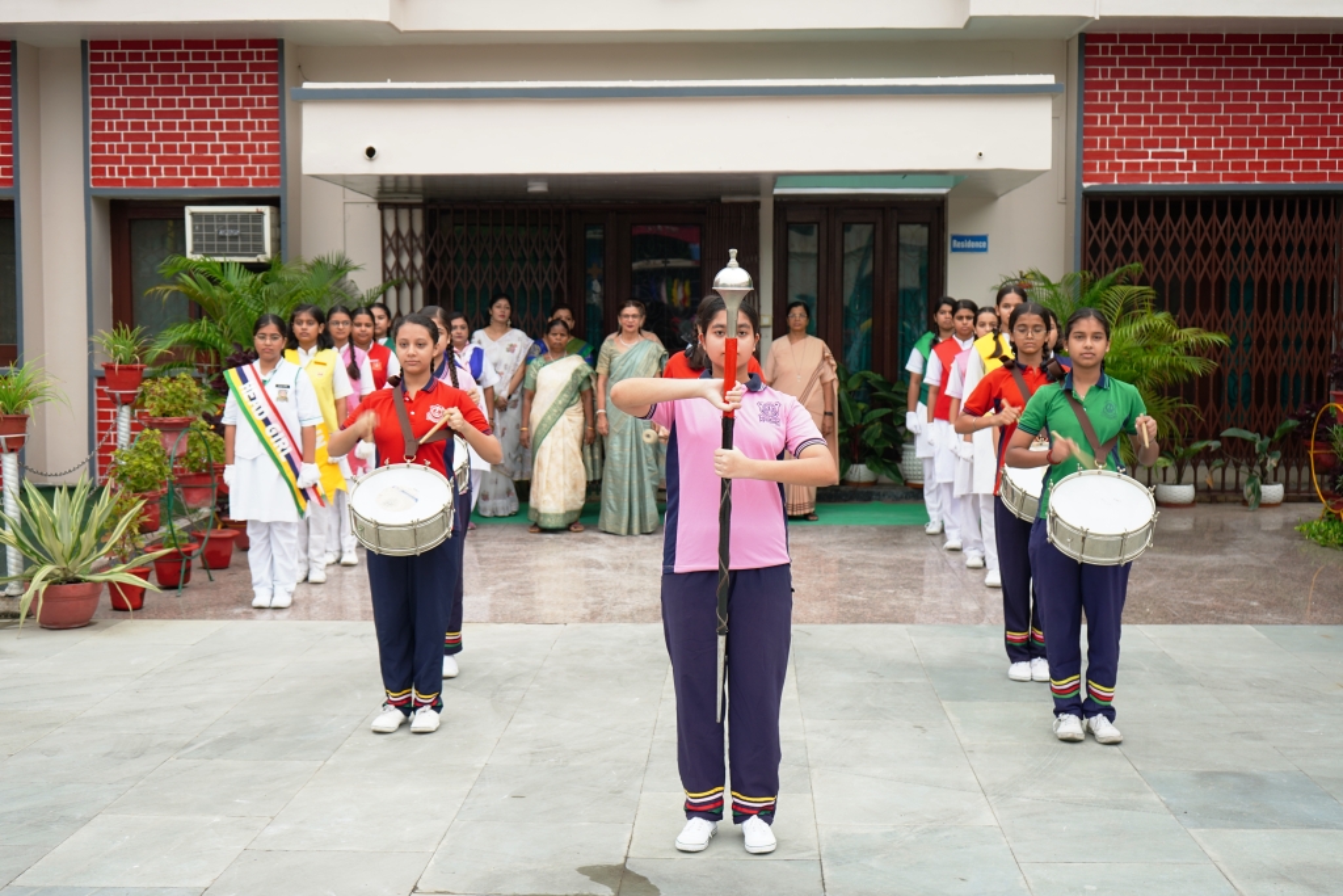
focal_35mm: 47
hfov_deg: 41.9
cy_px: 448
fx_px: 1753
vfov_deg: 28.7
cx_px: 672
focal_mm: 47
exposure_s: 1/60
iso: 100
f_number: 5
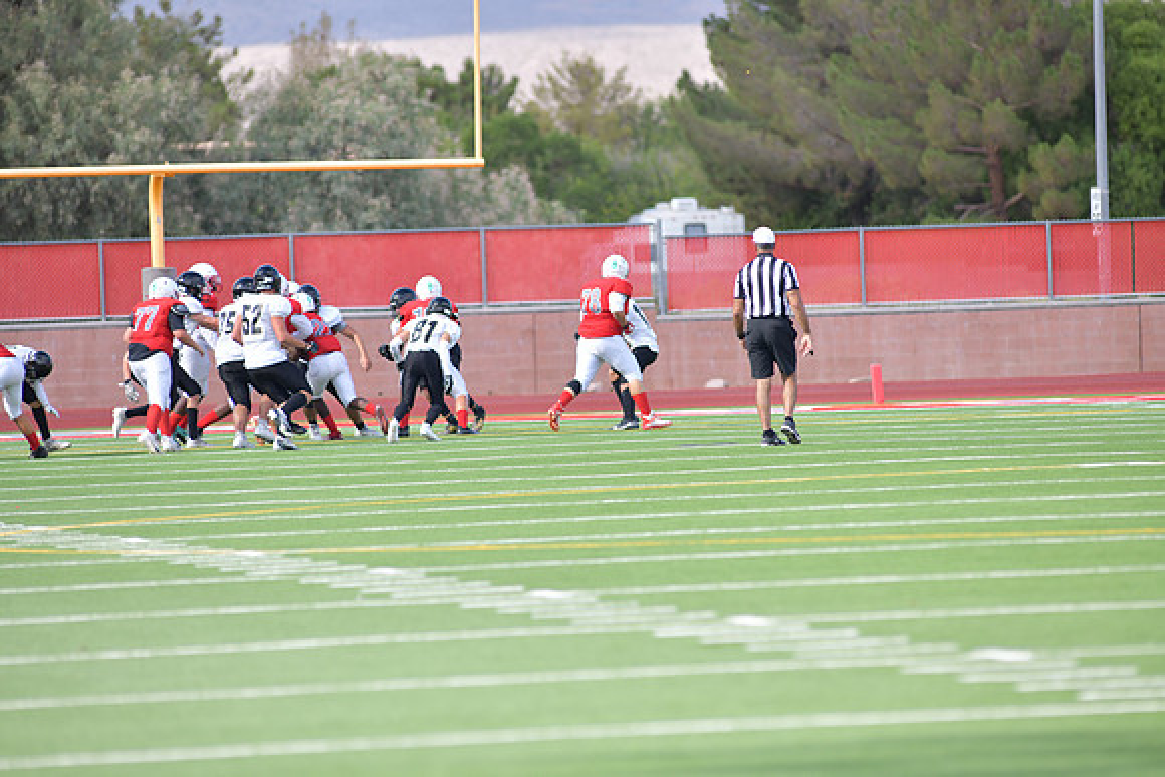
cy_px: 388
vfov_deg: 4.6
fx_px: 9710
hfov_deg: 6.9
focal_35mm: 300
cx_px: 582
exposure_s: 1/1600
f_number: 5
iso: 400
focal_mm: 300
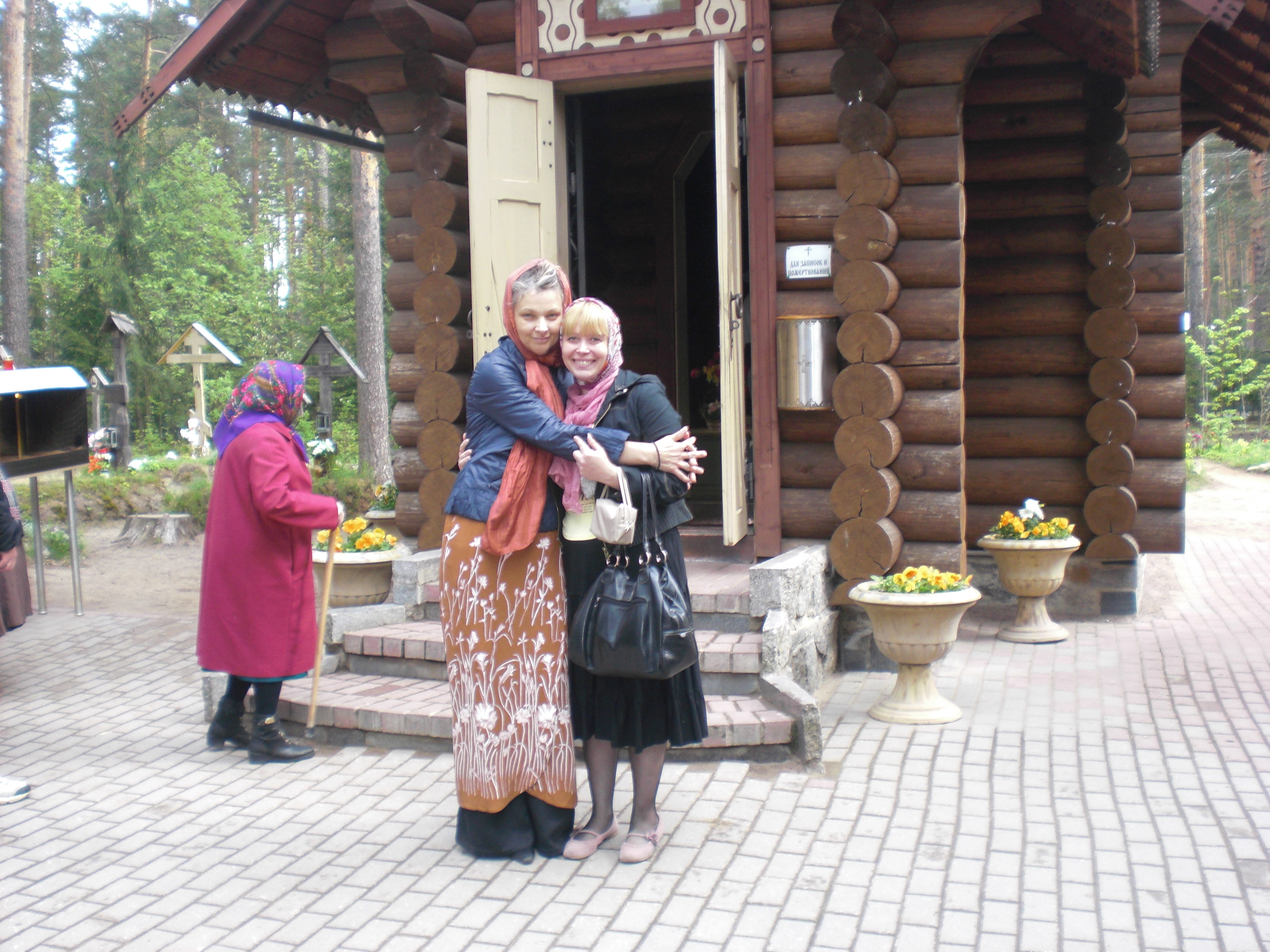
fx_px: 1394
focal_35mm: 38
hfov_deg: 49.0
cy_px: 476
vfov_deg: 37.7
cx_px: 635
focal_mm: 6.3
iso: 100
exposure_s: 1/80
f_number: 3.1
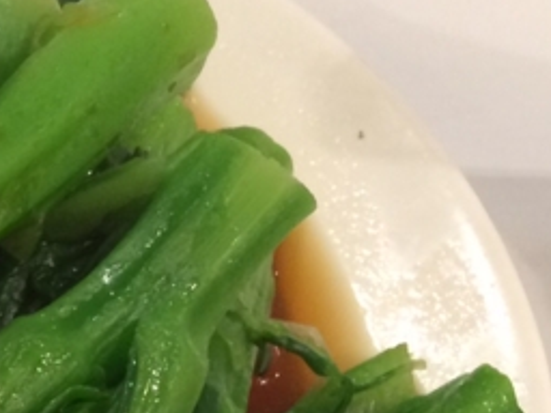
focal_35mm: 116
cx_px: -471
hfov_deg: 14.7
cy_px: 426
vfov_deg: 12.6
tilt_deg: -56.6
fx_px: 1846
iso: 160
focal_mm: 4.15
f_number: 2.2
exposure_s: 1/33
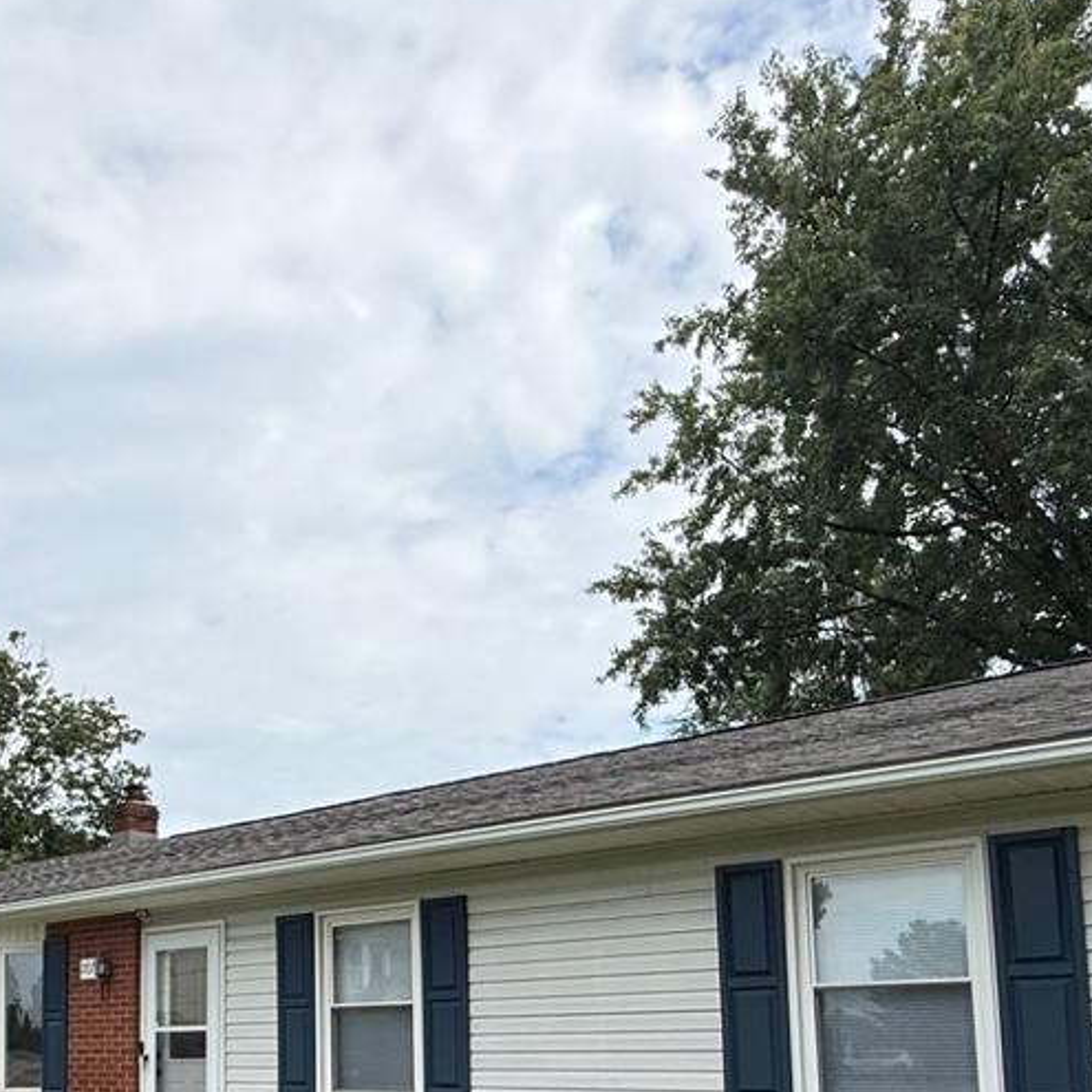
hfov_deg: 43.9
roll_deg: +0.0
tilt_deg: +6.5
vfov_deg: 43.3
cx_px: 221
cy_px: 913
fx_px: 1285
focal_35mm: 36
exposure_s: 1/1745
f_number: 2.2
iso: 50
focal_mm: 2.22
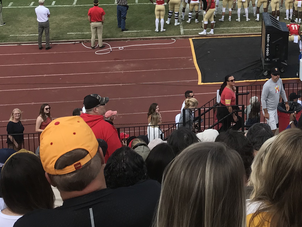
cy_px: -13
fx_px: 585
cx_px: 265
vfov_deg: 21.0
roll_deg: -1.0
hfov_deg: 28.0
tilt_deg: -14.4
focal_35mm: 67
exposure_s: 1/1018
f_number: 1.8
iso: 20
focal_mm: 3.99
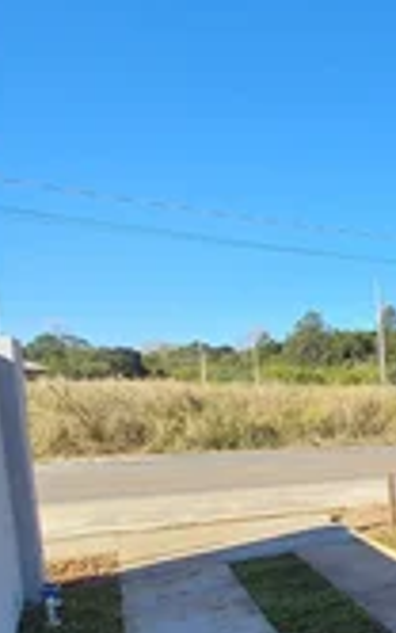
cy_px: 471
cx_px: 617
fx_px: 552
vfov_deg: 56.8
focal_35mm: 32
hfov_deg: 26.4
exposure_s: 1/718
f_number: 2.2
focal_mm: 1.74
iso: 50
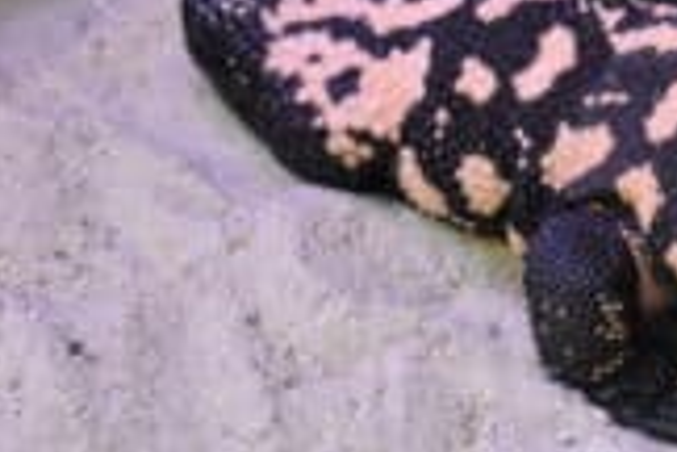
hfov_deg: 7.9
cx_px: 1057
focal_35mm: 256
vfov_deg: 5.4
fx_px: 4814
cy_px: 322
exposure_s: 1/125
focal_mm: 36
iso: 3200
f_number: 4.8
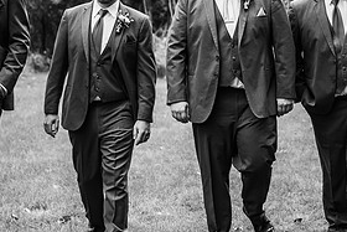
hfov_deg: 17.1
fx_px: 1157
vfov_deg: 11.4
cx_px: 190
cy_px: 43
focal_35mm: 120
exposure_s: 1/1000
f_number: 2.8
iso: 500
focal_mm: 58
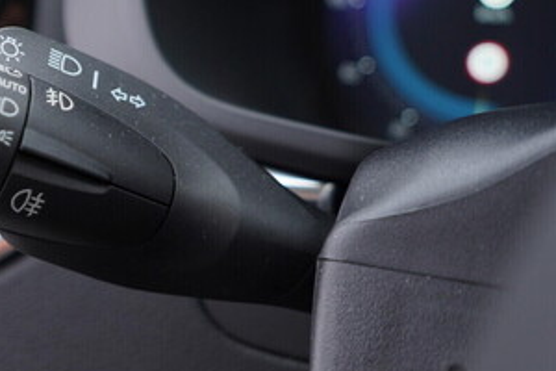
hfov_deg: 29.6
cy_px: 160
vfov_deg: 20.6
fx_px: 1019
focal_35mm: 66
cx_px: 87
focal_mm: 24
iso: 125
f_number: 2.8
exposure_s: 1/40
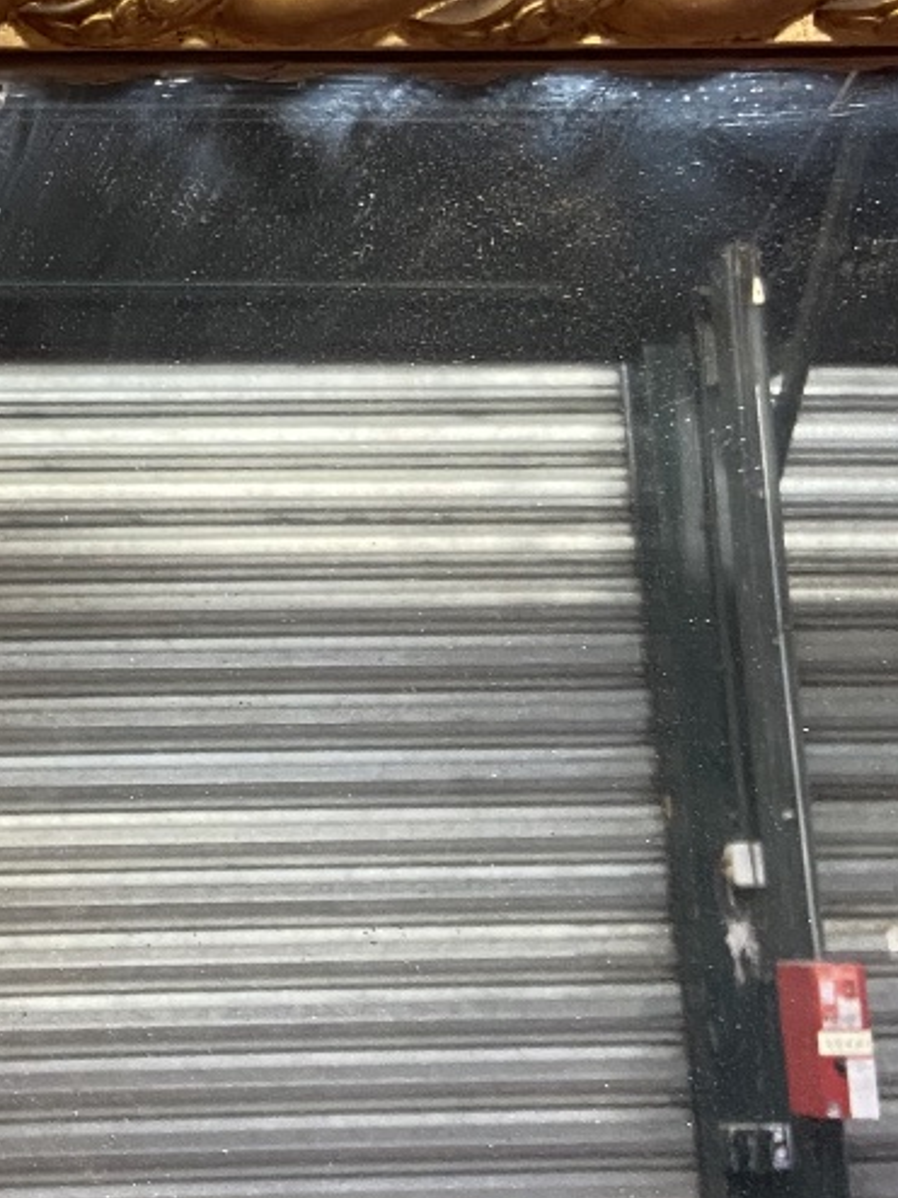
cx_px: -82
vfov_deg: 30.6
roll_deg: +0.0
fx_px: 2180
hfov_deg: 22.1
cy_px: 470
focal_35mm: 63
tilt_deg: -2.7
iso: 320
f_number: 1.8
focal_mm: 4.25
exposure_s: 1/50
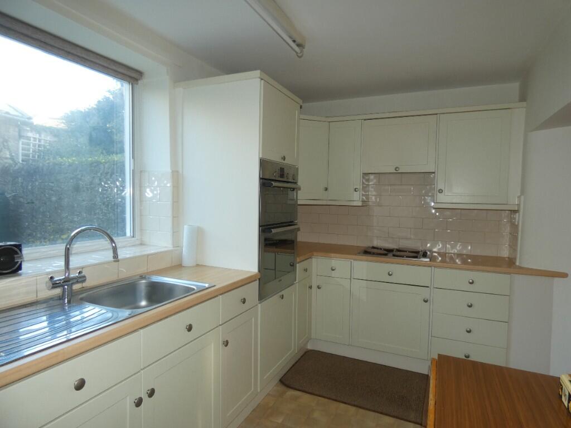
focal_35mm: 20
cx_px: 286
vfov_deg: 66.0
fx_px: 330
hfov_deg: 81.7
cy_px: 214
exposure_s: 1/40
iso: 80
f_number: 2.8
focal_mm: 3.6
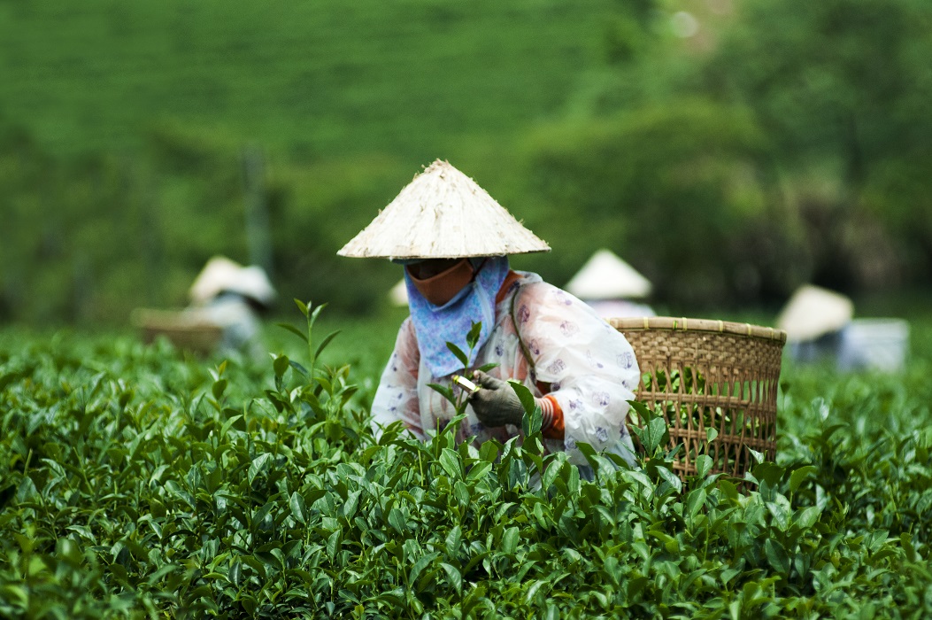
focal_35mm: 300
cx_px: 466
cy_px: 310
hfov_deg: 6.9
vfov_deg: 4.6
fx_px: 7759
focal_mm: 200
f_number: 3.5
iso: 400
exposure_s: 1/6400
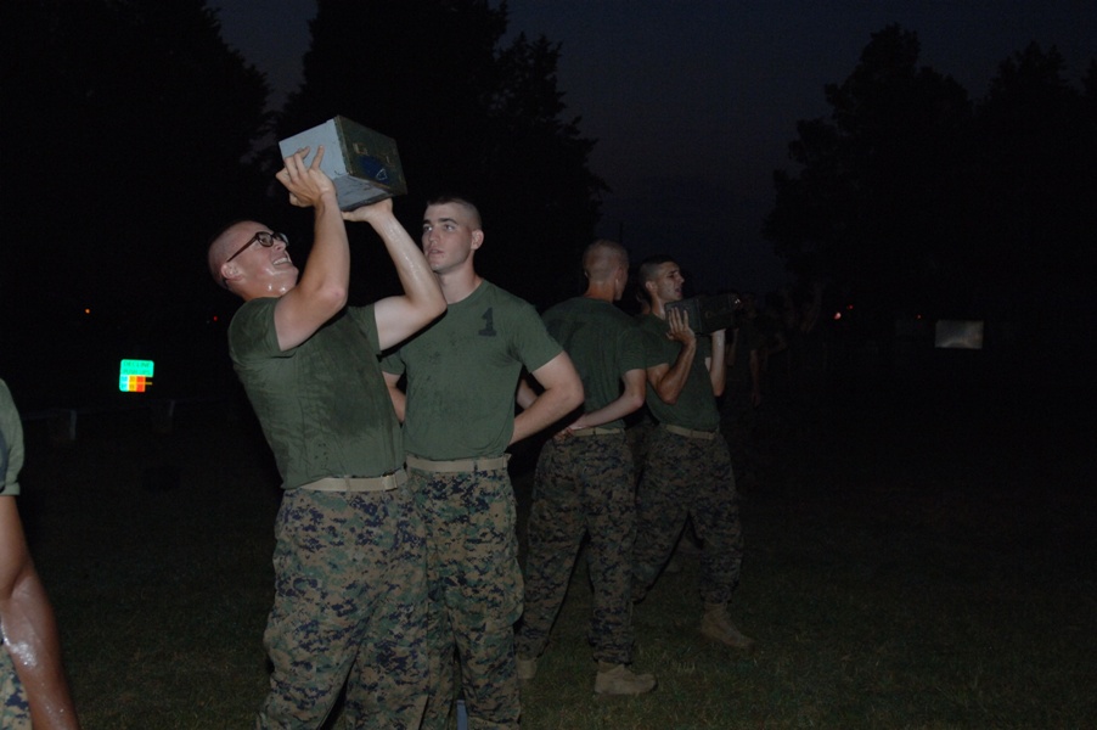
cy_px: 365
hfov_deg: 53.2
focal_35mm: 36
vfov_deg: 36.8
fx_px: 1096
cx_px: 548
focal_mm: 24
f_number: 2.8
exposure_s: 1/250
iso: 800
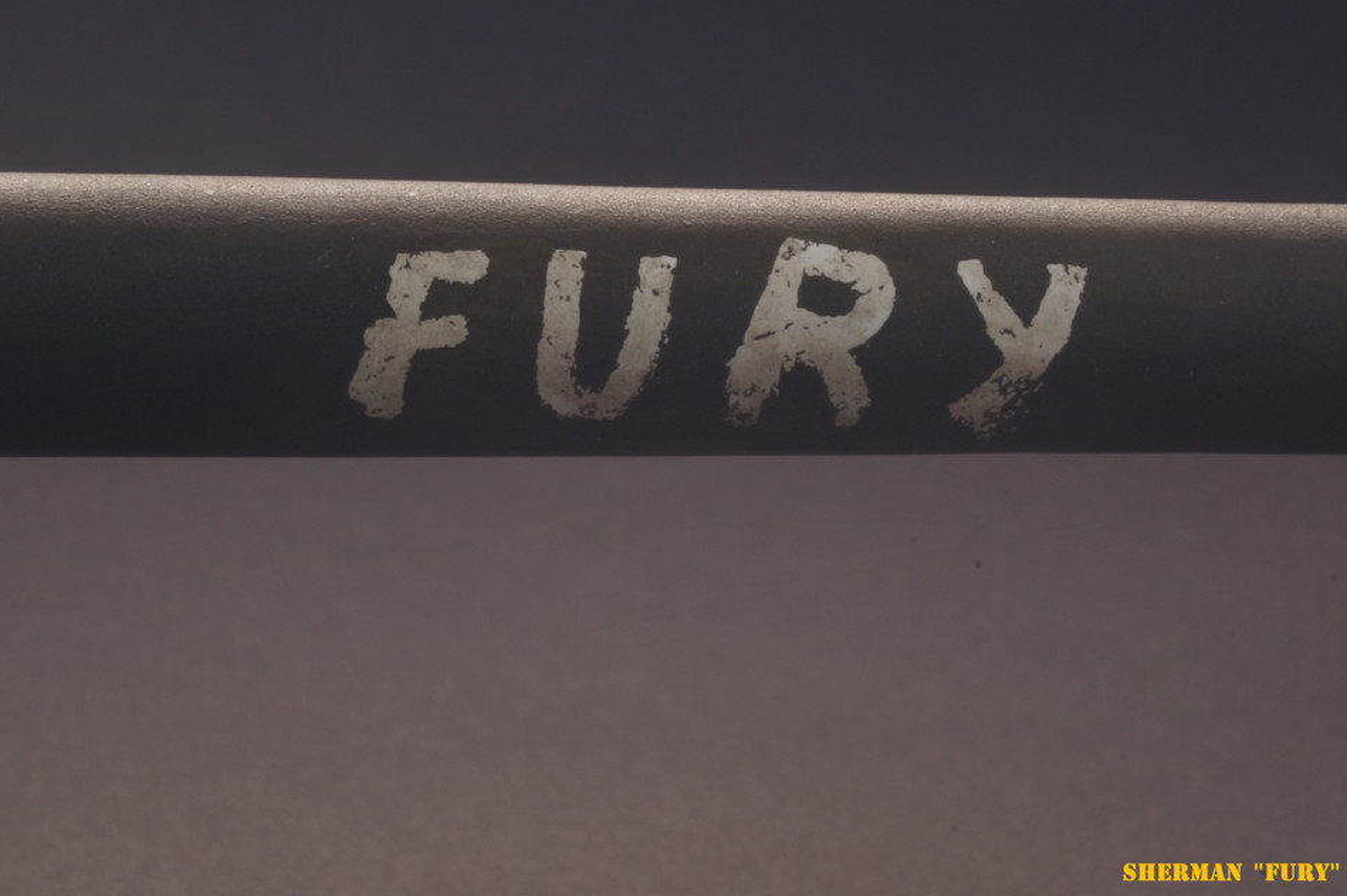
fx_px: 3888
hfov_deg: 19.7
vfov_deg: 13.1
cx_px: 633
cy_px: 362
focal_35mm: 104
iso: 160
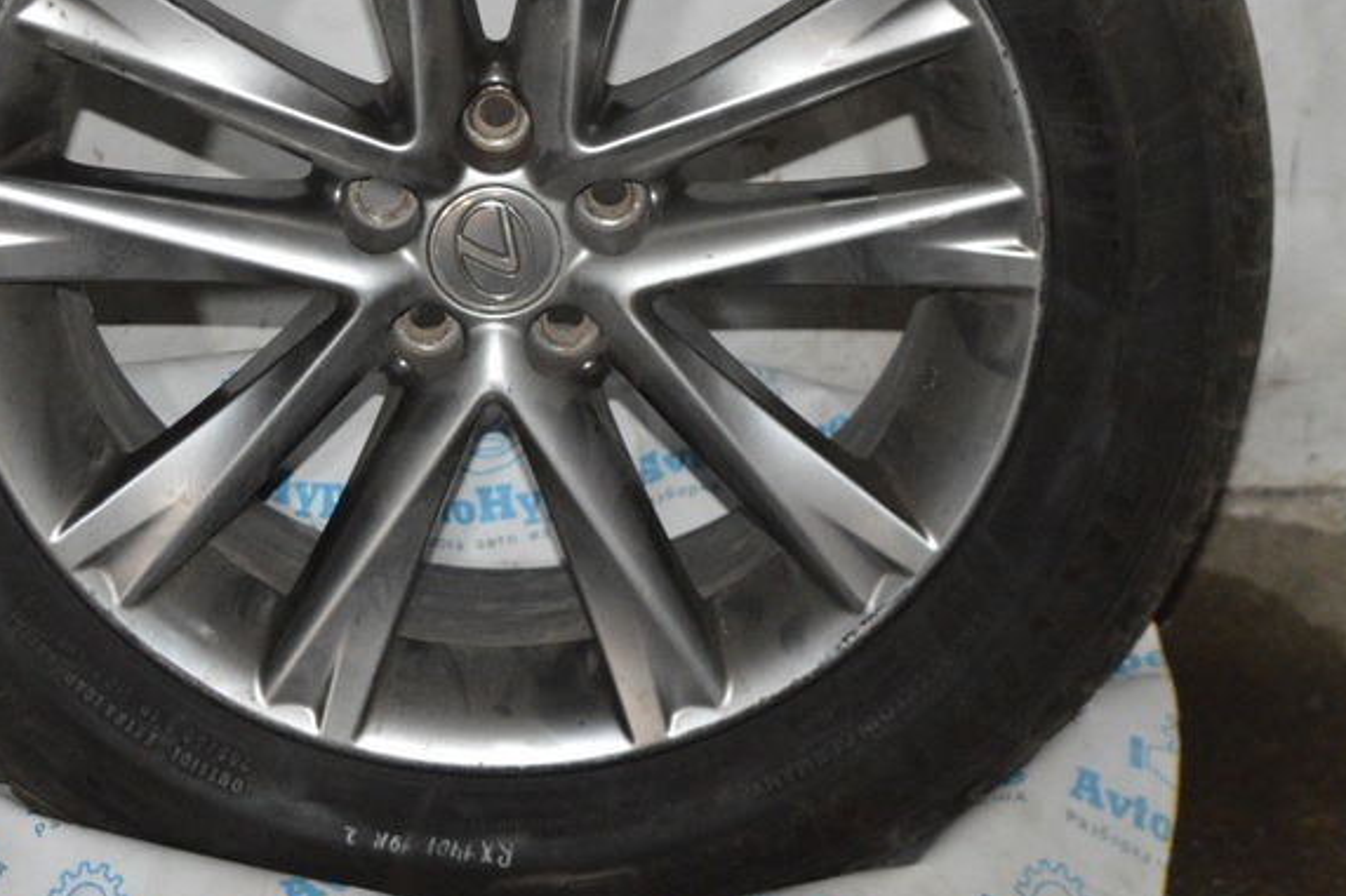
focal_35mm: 102
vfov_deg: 13.4
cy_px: 189
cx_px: 501
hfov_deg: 20.0
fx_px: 3812
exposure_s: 1/30
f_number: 4.8
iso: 3200
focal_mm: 38
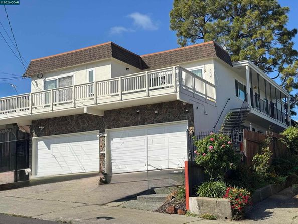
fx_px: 413
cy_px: 112
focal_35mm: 48
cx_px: 149
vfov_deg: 30.2
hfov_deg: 39.7
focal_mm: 6.76
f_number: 1.78
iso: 64
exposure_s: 1/2513
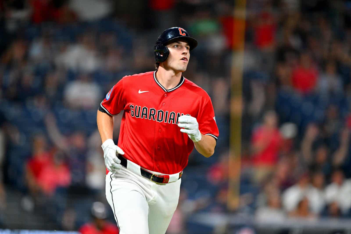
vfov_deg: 3.4
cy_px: 117
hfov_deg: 5.2
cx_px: 176
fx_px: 3900
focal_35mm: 400
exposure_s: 1/1600
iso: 2500
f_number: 2.8
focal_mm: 400
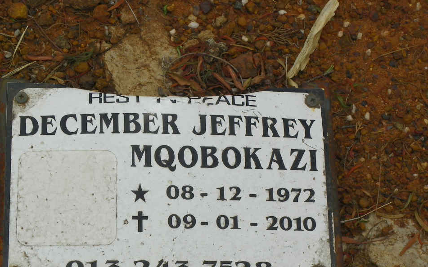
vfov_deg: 12.2
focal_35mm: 107
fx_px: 1248
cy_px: 185
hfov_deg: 19.4
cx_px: 176
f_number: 6.3
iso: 64
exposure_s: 1/320
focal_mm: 14.2
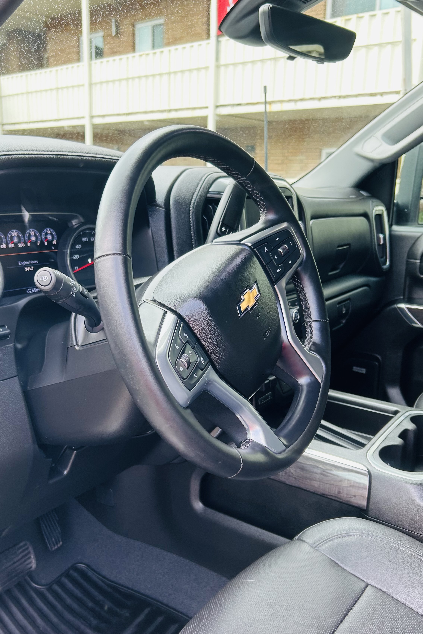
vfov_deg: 58.7
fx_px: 564
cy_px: 330
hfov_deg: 41.0
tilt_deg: -13.8
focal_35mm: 32
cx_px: 186
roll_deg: -2.7
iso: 40
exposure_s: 1/121
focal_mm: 5.7
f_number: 1.5
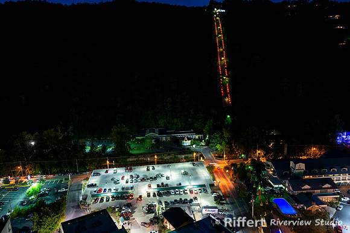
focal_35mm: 28
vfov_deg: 46.4
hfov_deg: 65.5
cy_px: 116
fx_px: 272
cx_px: 175
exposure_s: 1/1.67
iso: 400
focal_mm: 28
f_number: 3.5
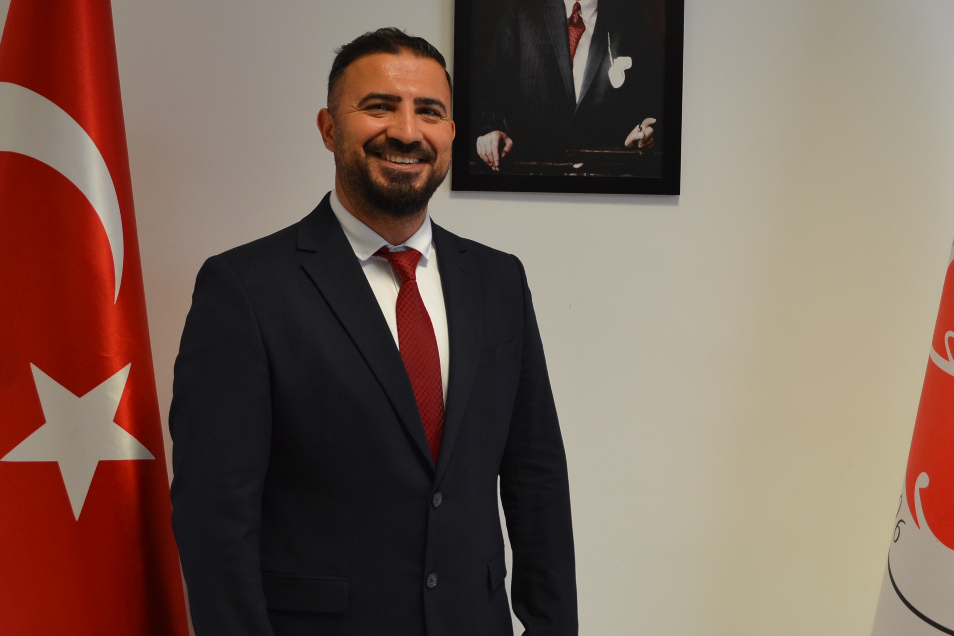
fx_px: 1404
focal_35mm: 53
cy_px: 246
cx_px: 591
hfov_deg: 37.3
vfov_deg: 25.5
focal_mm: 22
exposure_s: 1/30
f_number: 3.8
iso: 400
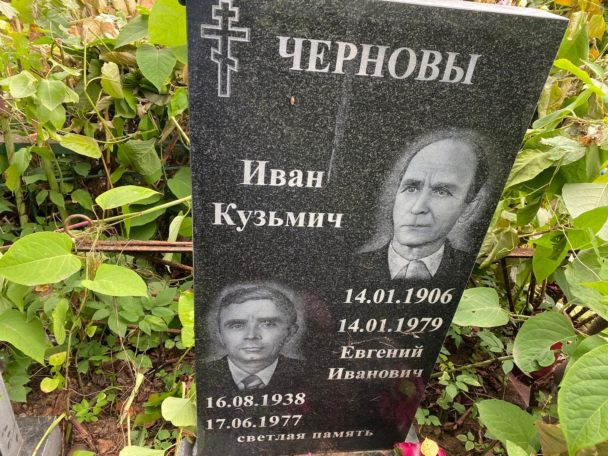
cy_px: 228
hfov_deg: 67.3
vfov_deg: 53.1
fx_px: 457
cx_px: 304
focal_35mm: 26
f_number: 1.8
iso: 100
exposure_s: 1/121
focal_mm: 4.25
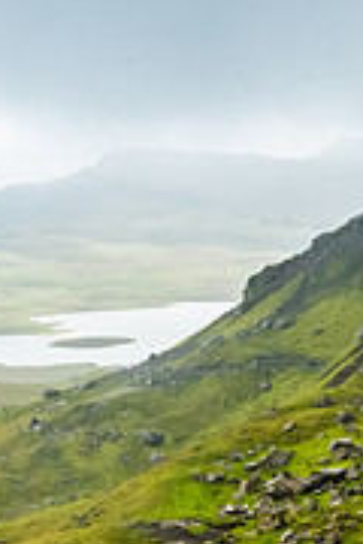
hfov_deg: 12.1
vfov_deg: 18.0
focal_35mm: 113
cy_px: 388
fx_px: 1709
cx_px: 206
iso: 1250
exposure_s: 1/100
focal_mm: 35
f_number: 18
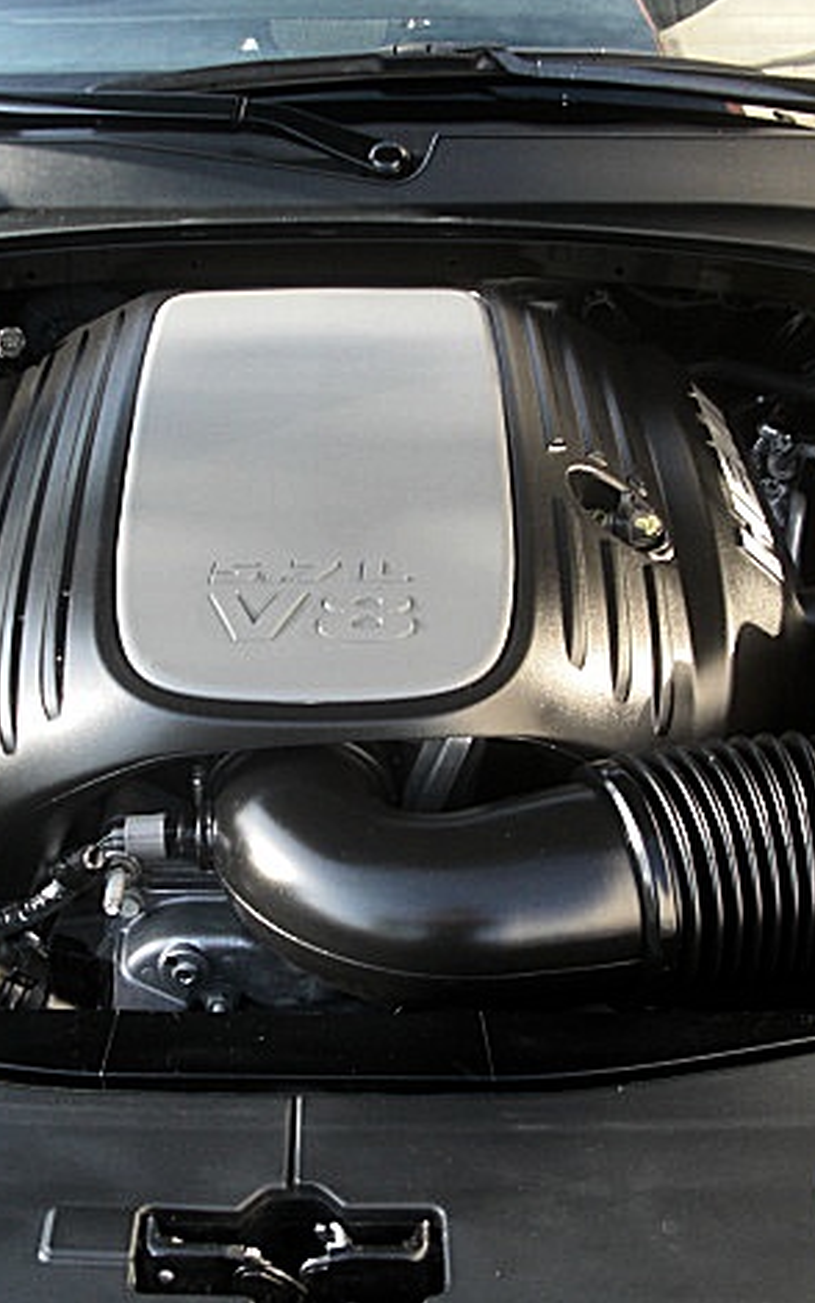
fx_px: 1847
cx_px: 319
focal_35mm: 52
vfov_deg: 38.9
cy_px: 660
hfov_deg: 24.8
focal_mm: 6.3
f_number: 2.8
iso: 100
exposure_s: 1/100
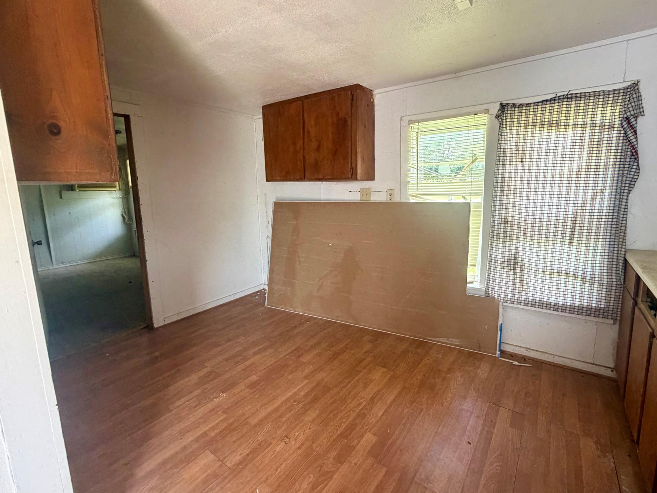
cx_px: 356
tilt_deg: -5.5
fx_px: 304
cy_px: 233
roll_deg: +1.7
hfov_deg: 94.3
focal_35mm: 16
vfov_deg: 78.0
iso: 200
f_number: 2.2
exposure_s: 1/121
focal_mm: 2.22
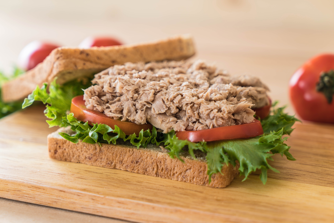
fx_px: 649
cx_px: 167
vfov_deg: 19.5
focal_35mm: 70
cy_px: 112
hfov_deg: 28.8
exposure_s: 1/100
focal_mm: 70
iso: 100
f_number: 5.6
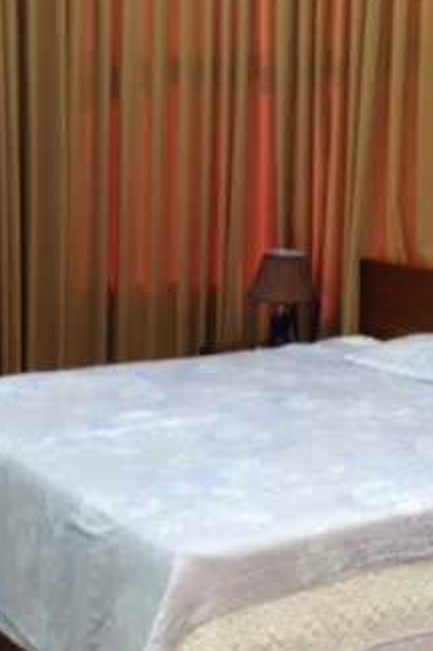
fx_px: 1228
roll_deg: -0.1
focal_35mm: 68
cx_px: 183
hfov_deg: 20.0
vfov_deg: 29.5
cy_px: 228
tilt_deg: -4.6
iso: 125
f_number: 2.4
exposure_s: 1/20
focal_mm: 4.12
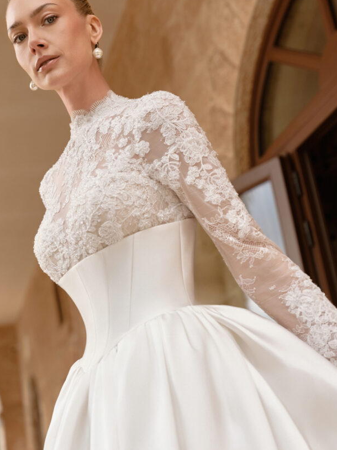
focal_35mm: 63
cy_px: 205
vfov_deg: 30.7
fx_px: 818
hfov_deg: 23.2
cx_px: 130
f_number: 4.5
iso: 500
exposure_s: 1/250
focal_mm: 62.9
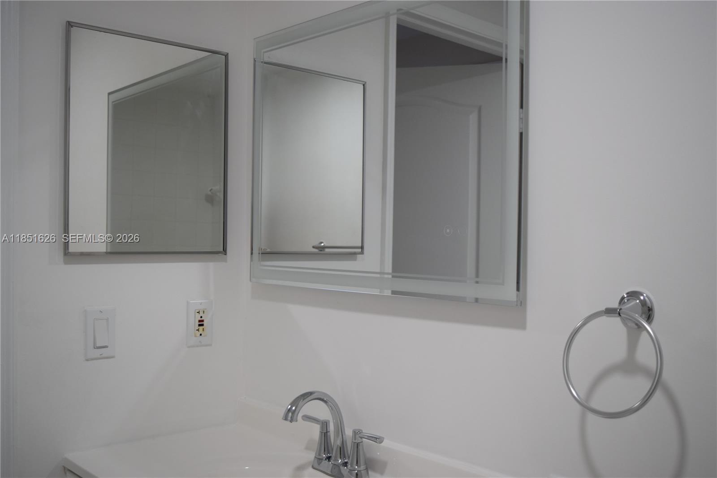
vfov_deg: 35.5
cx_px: 358
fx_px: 747
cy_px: 239
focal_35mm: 38
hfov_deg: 51.3
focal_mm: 25
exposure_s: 1/80
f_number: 4.5
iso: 400
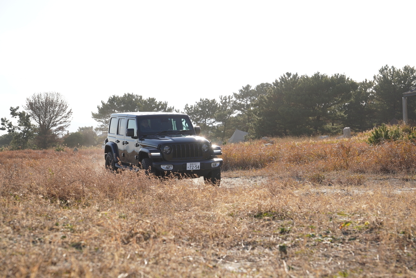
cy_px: 139
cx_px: 208
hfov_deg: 31.2
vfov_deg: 21.1
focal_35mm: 64
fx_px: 746
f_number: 5.6
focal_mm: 43
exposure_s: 1/400
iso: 100
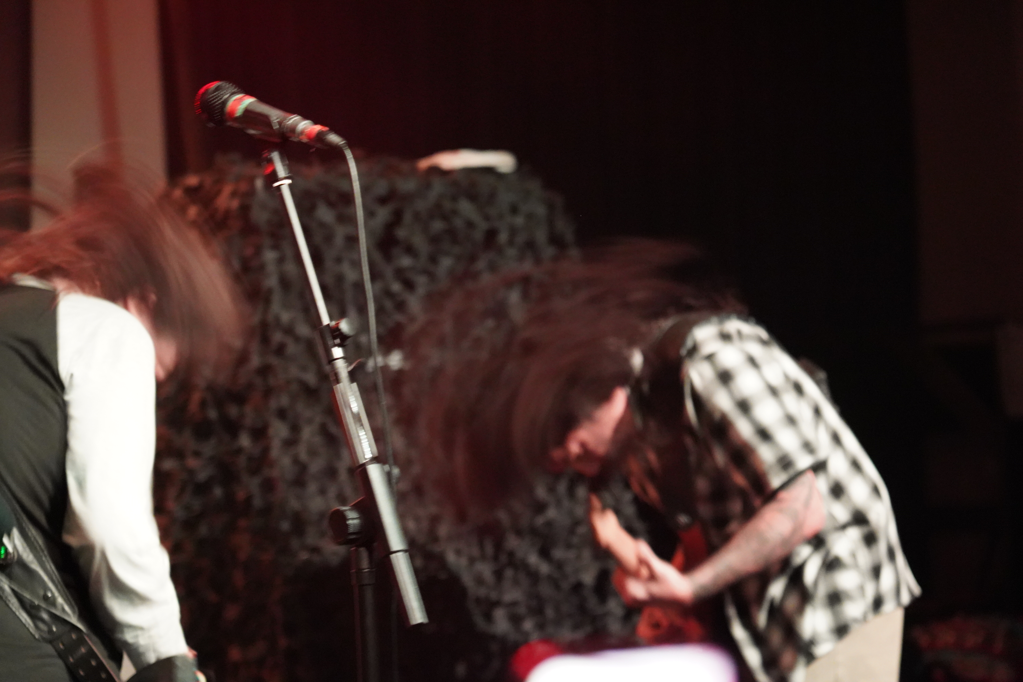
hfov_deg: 19.5
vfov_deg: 13.0
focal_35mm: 105
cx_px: 512
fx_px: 2984
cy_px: 341
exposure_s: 1/20
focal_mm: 105
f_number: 4
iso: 12800
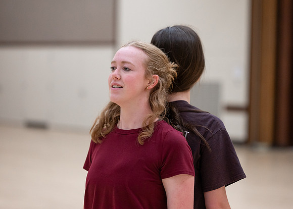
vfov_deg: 14.2
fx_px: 842
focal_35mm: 101
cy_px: 95
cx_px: 154
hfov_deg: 19.7
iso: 1600
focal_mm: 85
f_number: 1.8
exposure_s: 1/1000
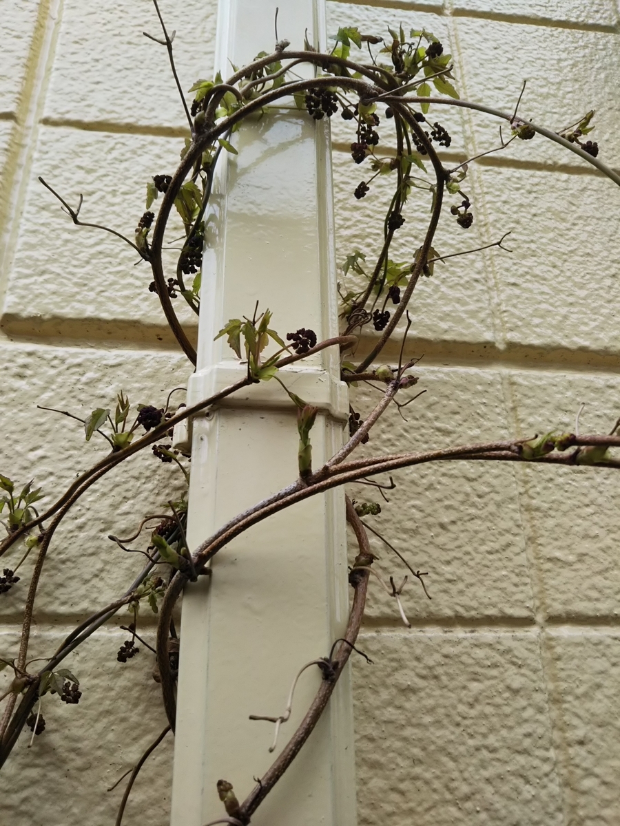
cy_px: 413
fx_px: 716
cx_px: 310
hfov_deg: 46.8
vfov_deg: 60.0
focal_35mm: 30
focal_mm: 4
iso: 20
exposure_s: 1/180
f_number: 2.2
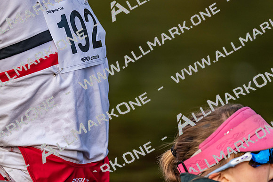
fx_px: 4551
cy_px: 91
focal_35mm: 600
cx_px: 136
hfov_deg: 3.4
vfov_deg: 2.3
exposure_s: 1/2500
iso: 720
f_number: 4
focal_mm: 600
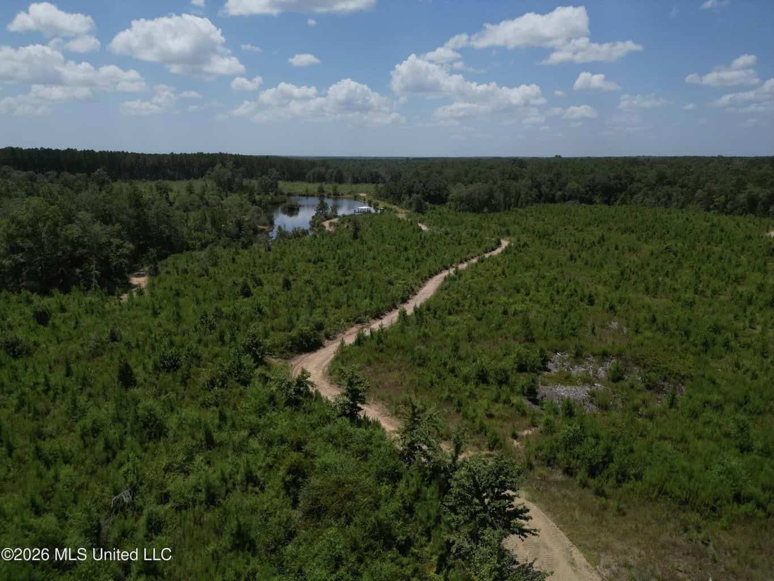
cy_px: 290
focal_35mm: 24
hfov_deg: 71.6
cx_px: 387
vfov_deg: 56.8
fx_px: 537
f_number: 1.7
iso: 110
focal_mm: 6.7
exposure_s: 1/5000
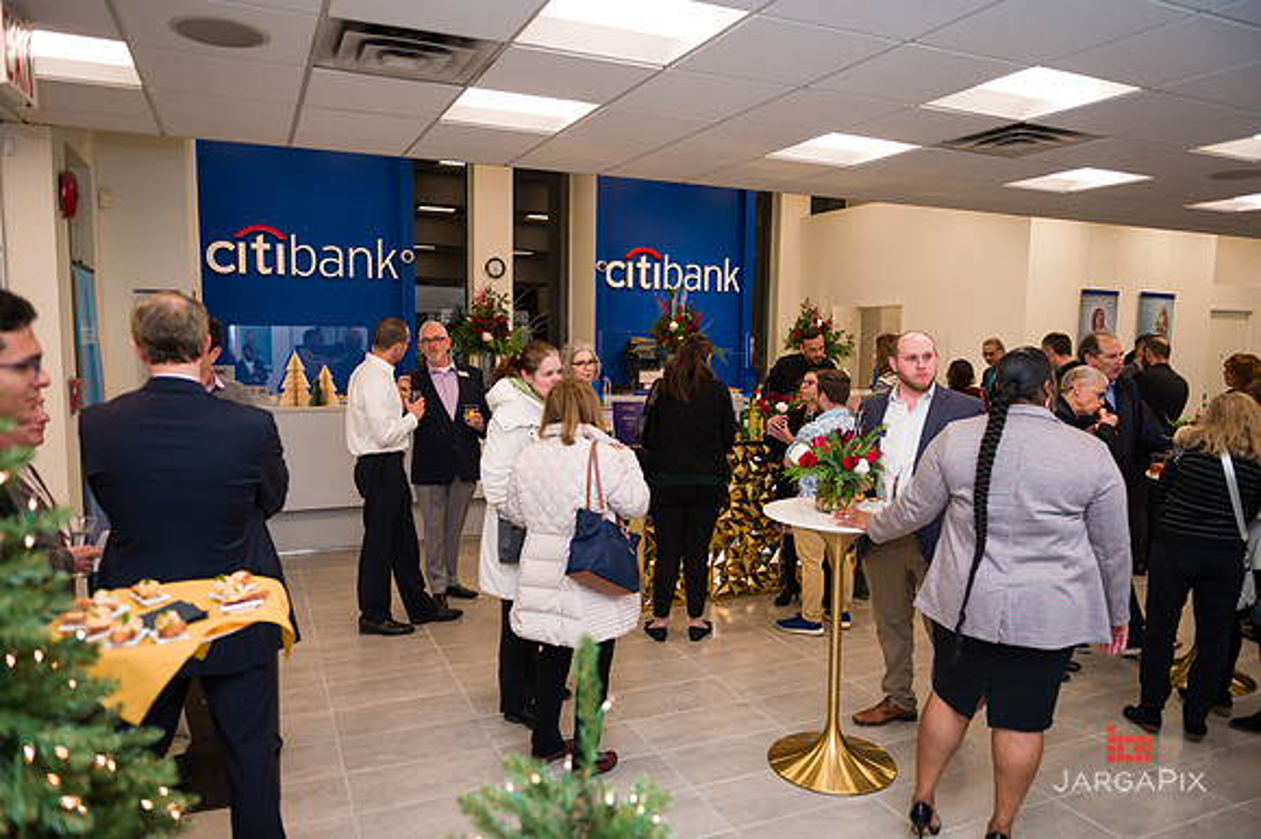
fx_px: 840
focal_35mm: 24
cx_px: 630
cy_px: 420
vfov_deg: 53.1
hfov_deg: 73.8
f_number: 3.2
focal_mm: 24
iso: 400
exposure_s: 1/200
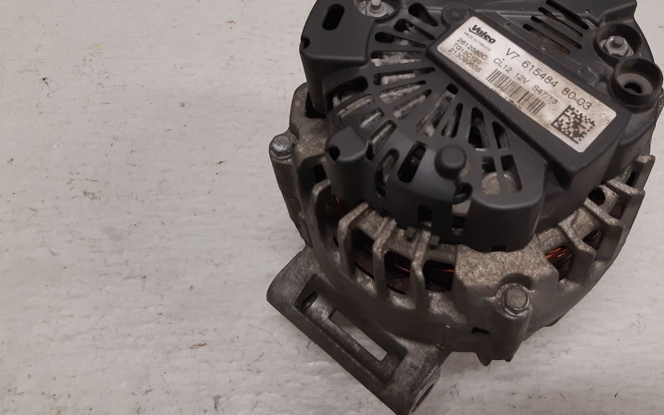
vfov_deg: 32.3
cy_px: 116
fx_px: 706
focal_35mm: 39
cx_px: 438
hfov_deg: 49.6
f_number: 1.7
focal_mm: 3.93
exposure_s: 1/50
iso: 160
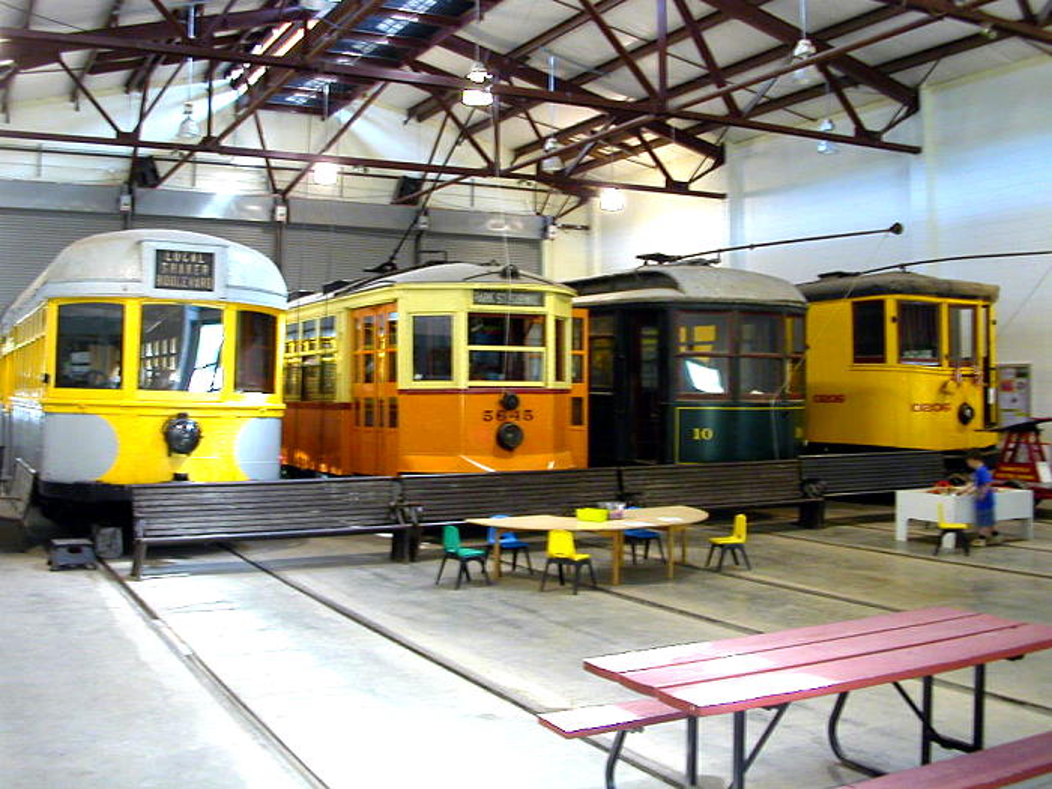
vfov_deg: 38.7
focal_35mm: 37
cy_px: 394
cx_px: 526
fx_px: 1124
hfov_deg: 50.1
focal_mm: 5.6
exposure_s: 1/11.9
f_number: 2.7
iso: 100
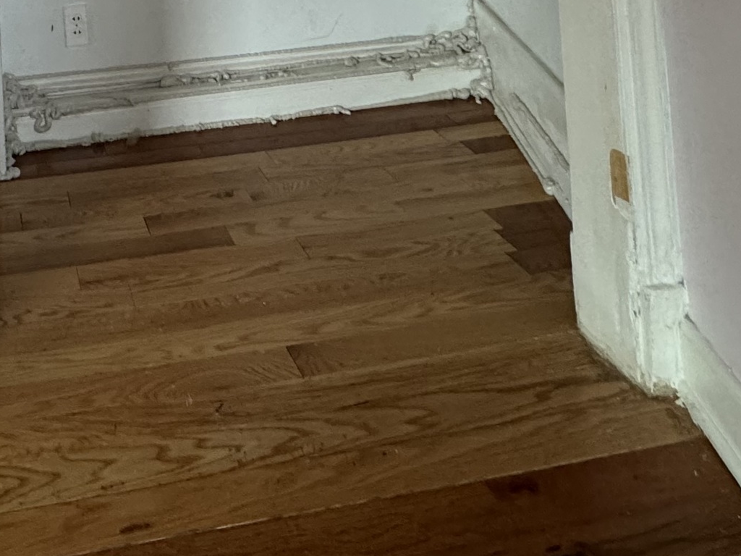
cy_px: -254
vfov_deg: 26.2
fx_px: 899
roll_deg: +2.3
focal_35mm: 42
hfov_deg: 42.0
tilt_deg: +2.7
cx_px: 109
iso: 320
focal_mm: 2.22
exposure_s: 1/80
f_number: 2.2
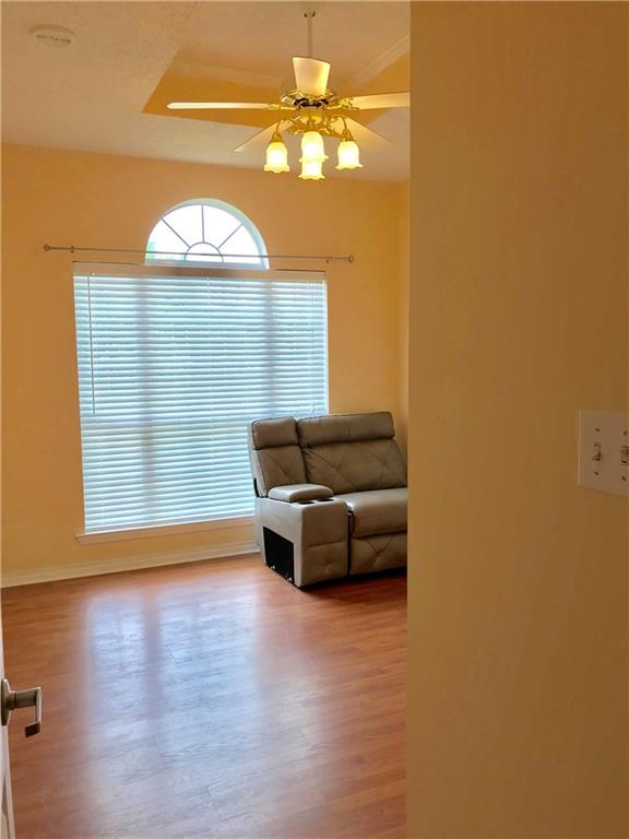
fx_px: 678
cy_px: 420
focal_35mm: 28
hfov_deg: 49.7
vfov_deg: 63.4
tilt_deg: -6.5
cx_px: 314
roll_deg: +0.6
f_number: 1.8
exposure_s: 1/120
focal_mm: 3.99
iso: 20
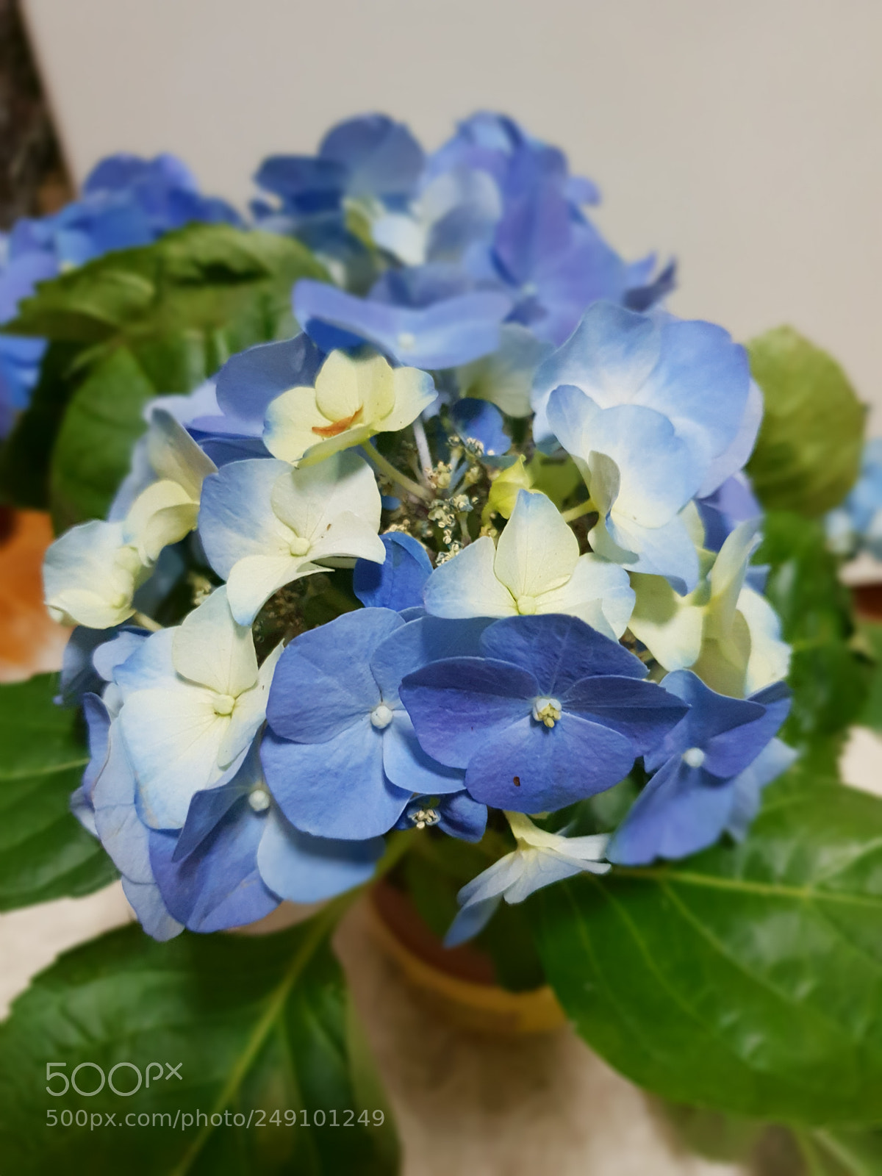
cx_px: 441
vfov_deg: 67.3
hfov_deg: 53.1
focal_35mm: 26
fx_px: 883
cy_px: 588
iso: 400
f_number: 1.5
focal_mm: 4.3
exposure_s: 1/34
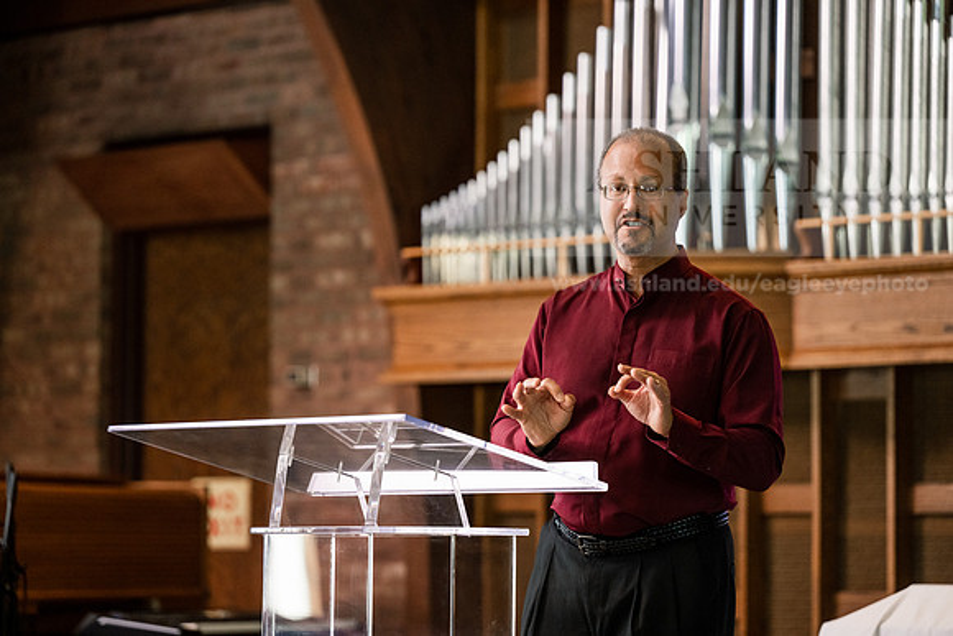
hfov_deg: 14.2
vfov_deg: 9.5
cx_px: 476
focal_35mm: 145
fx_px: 3839
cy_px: 318
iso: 2500
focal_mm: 145
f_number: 3.2
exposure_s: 1/200
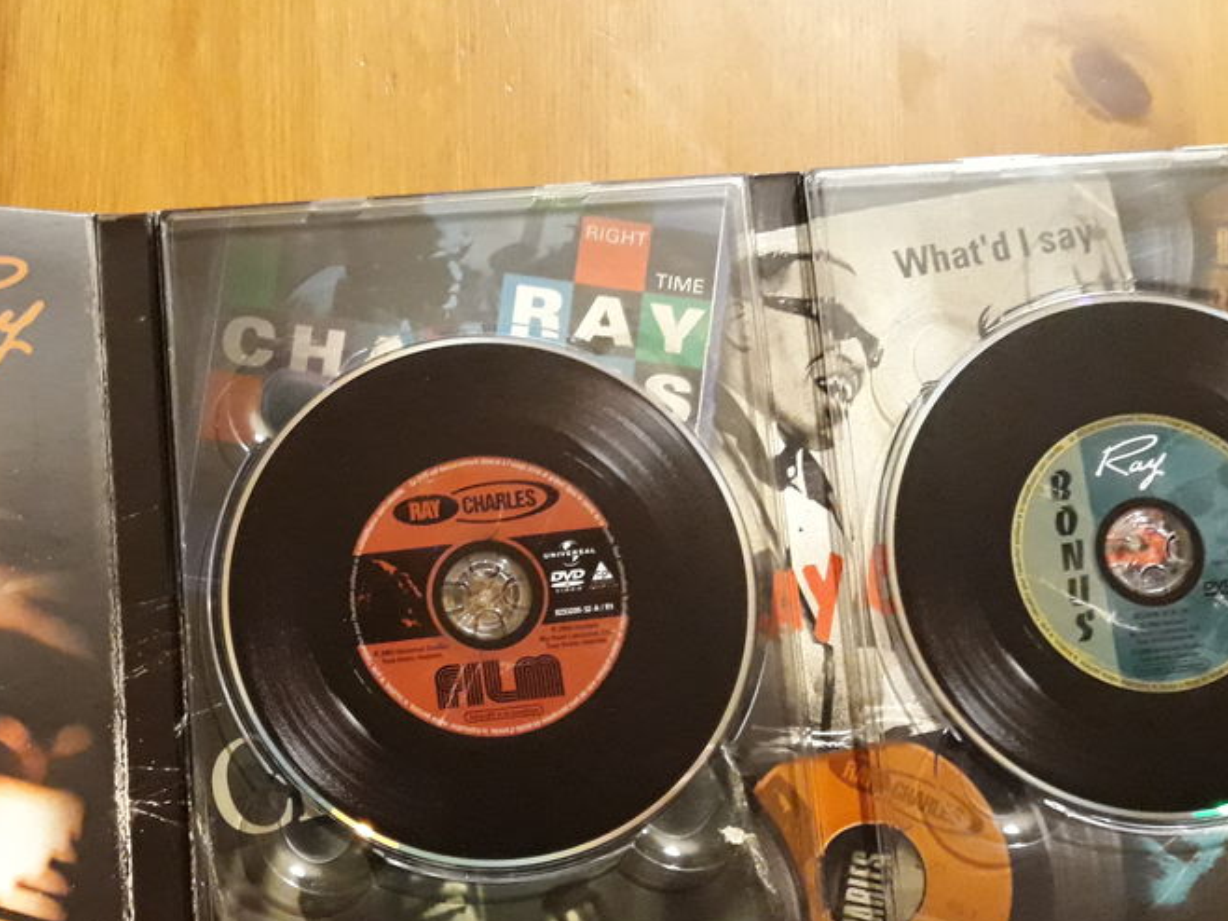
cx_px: 315
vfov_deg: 34.9
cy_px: 587
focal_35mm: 41
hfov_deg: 44.3
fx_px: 1454
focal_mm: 3.71
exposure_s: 1/20
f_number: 1.7
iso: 800
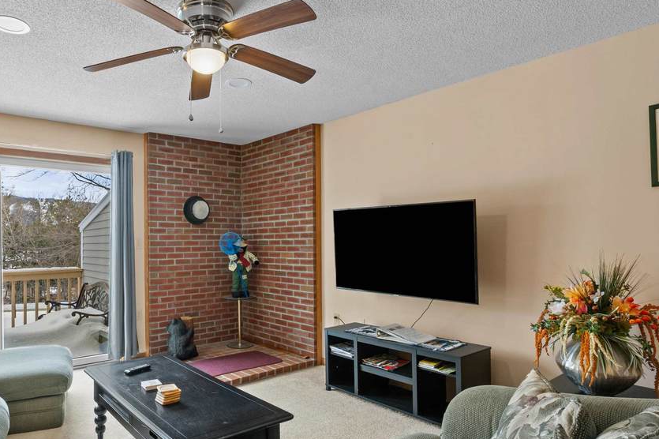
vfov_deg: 55.0
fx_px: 421
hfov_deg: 74.5
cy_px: 242
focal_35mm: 23
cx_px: 238
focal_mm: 15
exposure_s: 1/1.67
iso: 320
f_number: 11
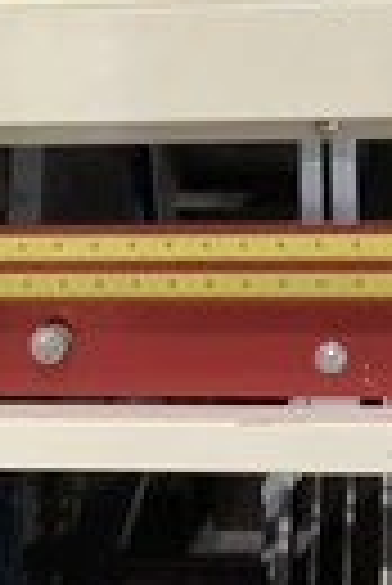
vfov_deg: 20.5
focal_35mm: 99
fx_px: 1613
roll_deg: +3.7
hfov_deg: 13.8
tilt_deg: -26.4
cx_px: 243
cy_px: 418
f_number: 2.4
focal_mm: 3.3
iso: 250
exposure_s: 1/40
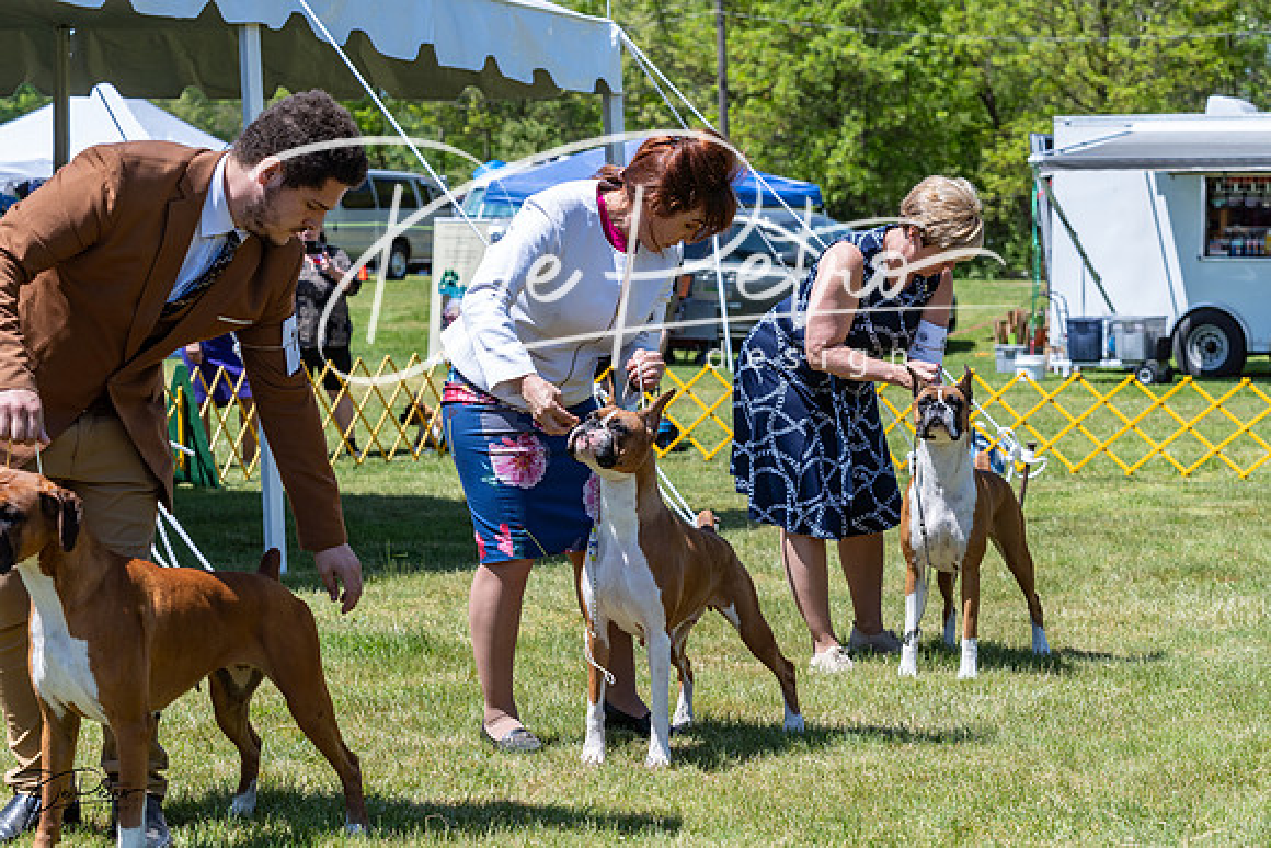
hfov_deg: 24.5
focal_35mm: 83
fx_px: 2931
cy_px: 424
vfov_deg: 16.5
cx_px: 636
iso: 200
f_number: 6.3
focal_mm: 83
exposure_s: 1/640
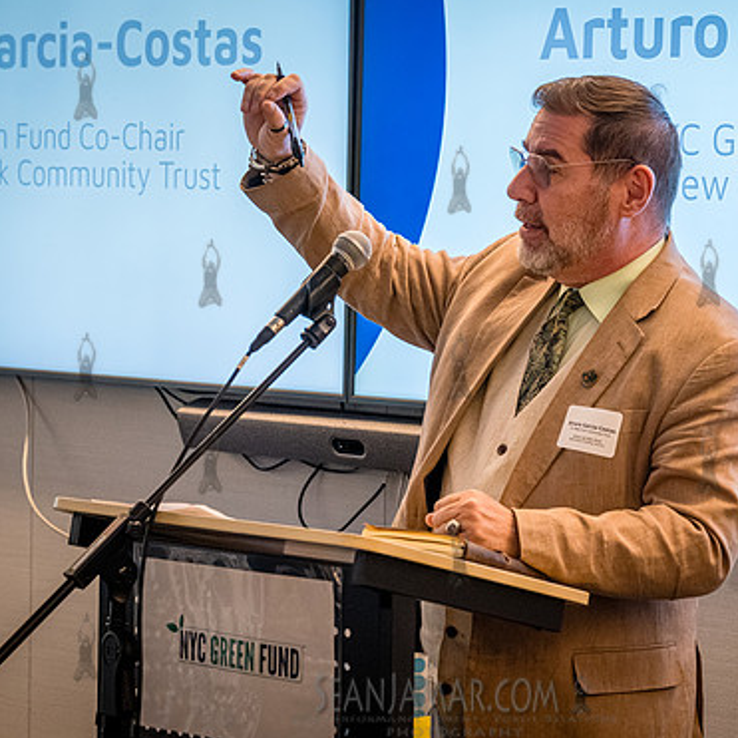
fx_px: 2943
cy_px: 416
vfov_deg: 14.3
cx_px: 521
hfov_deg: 14.3
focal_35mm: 122
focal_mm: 83
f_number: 5.6
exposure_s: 1/250
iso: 5000
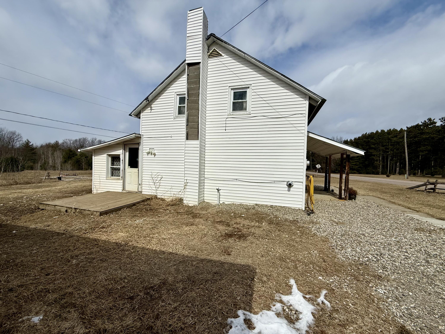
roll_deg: -0.8
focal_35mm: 14
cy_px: 167
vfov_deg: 85.7
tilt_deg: -2.3
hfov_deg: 102.1
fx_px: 180
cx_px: 222
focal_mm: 2.22
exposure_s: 1/6173
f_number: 2.2
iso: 40
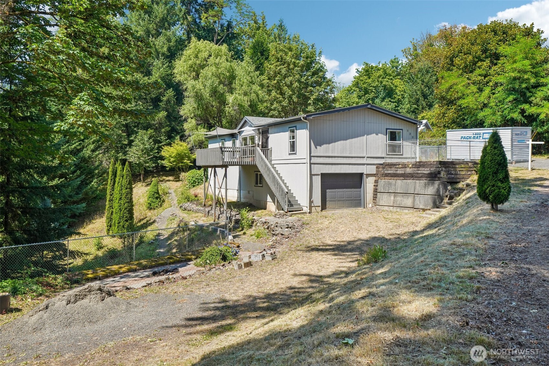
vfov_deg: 43.6
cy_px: 183
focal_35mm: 30
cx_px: 274
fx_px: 457
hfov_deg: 61.9
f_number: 8
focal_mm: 30
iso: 400
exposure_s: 1/500
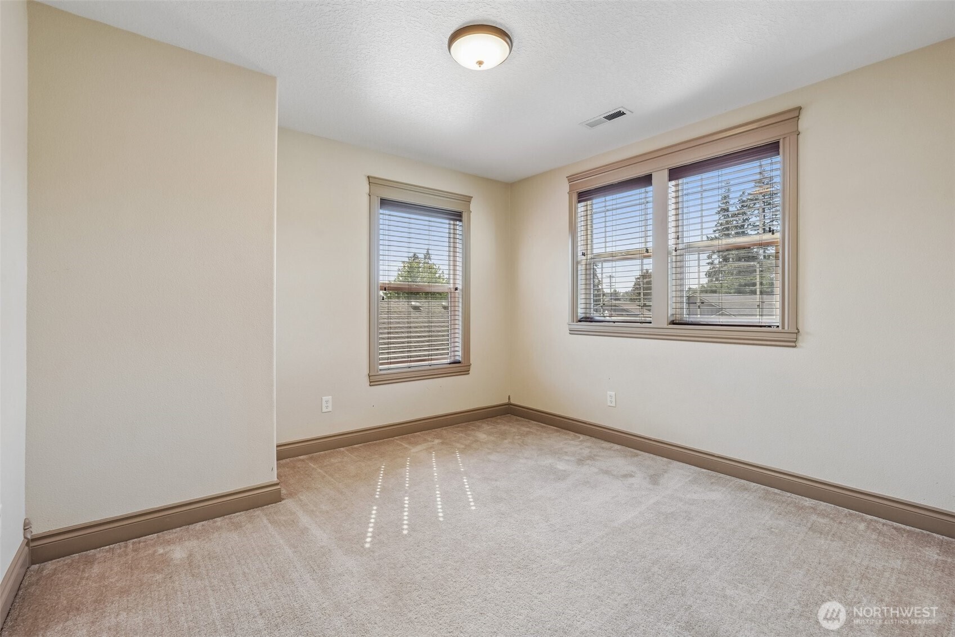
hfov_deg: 96.7
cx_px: 478
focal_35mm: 16
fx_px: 424
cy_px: 318
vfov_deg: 73.7
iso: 400
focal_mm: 16
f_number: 8
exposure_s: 1/60
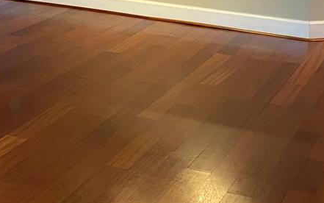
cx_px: 87
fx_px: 795
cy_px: -54
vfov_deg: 14.0
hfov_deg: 22.8
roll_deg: -2.3
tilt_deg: -6.7
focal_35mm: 90
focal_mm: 4.25
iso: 320
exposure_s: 1/60
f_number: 1.8
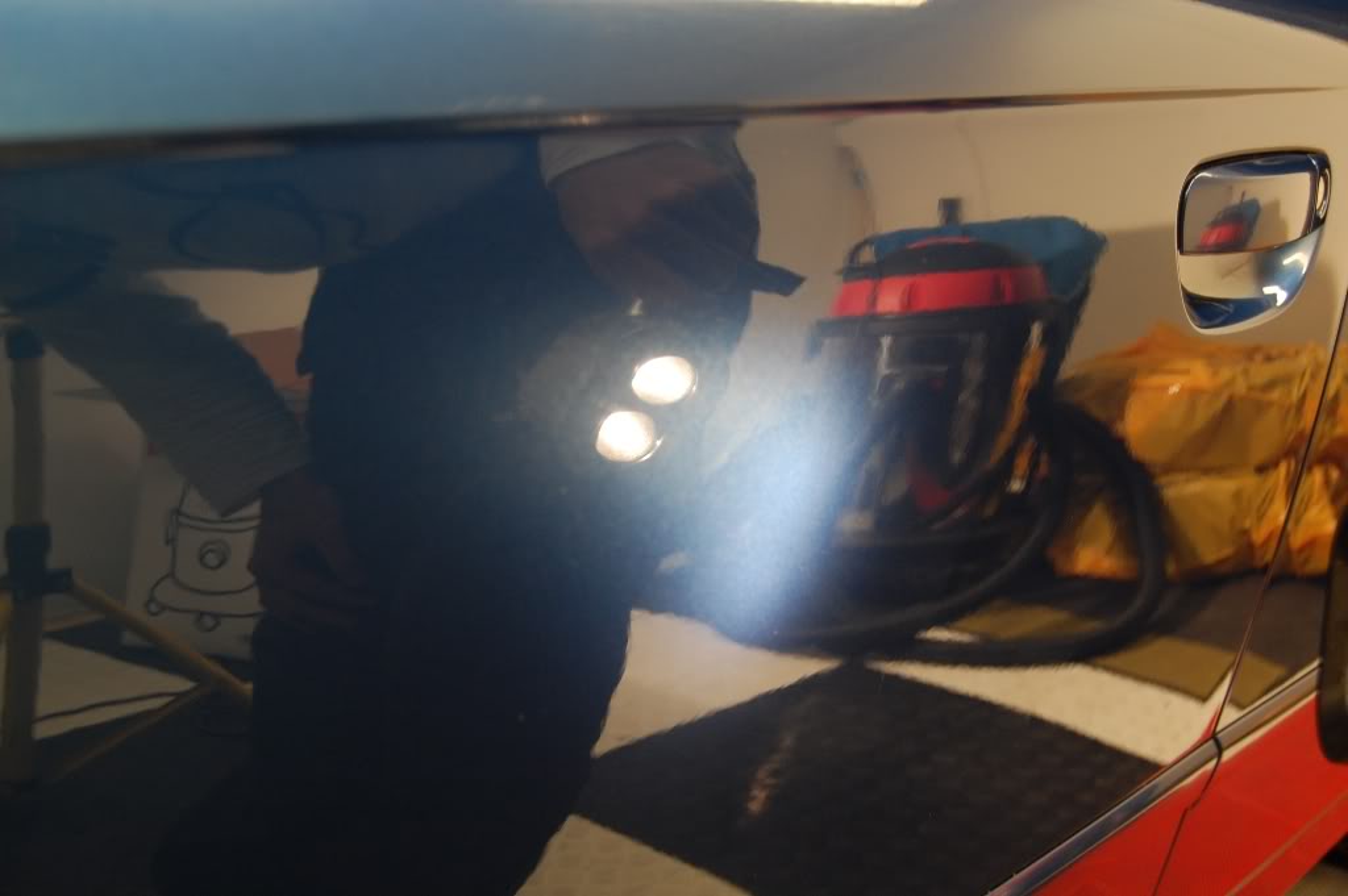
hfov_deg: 42.4
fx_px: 1740
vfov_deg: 28.9
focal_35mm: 46
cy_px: 448
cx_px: 674
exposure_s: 1/30
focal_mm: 31
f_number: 4.5
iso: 560
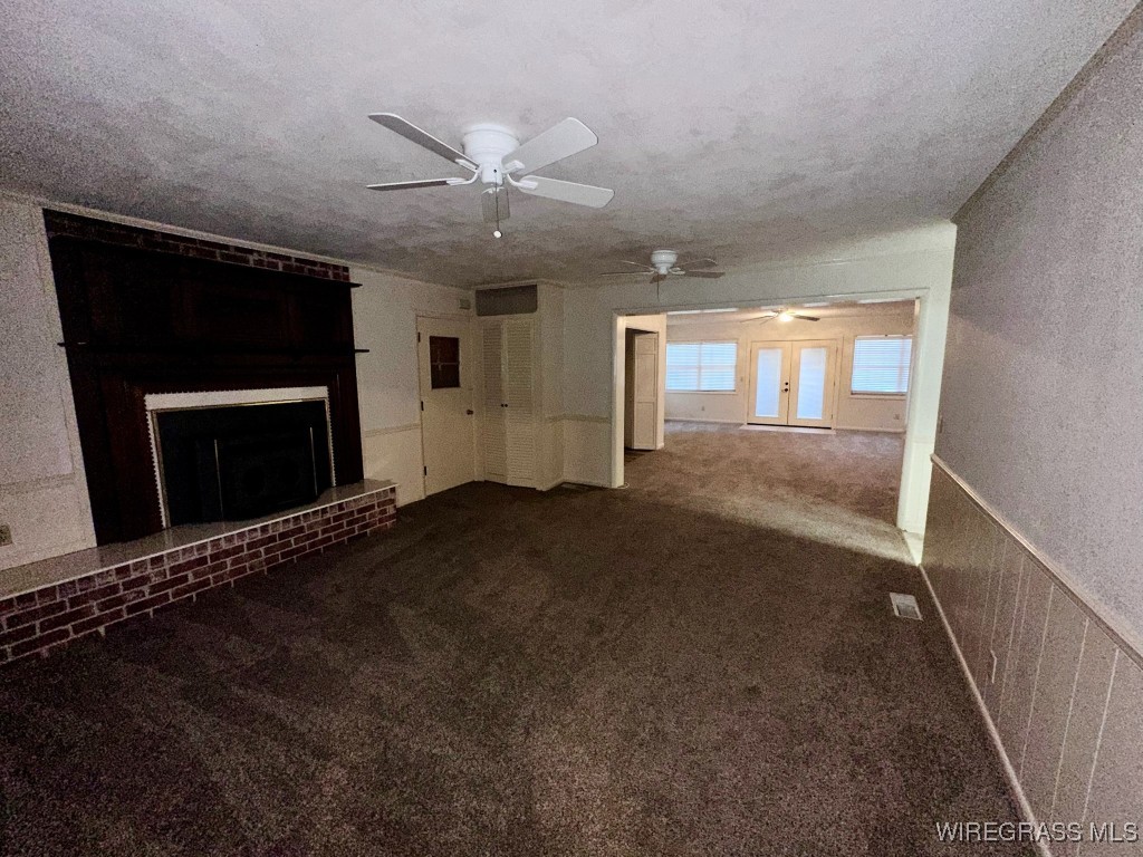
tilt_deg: -7.1
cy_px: 428
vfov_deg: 85.7
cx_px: 572
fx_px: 462
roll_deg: +0.3
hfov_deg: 102.1
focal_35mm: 14
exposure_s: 1/30
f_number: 2.2
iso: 250
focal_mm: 2.22
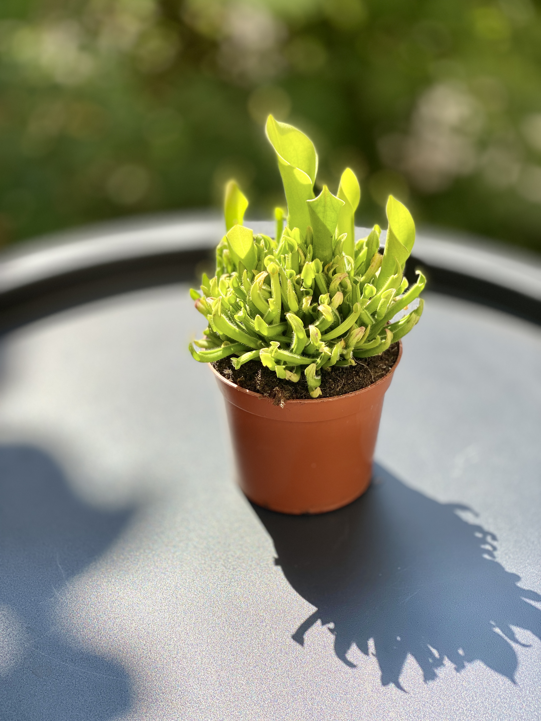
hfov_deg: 28.0
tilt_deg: -36.7
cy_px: 360
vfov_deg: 36.8
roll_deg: -1.9
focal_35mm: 52
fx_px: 1084
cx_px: 270
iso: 20
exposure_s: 1/695
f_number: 2
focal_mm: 6
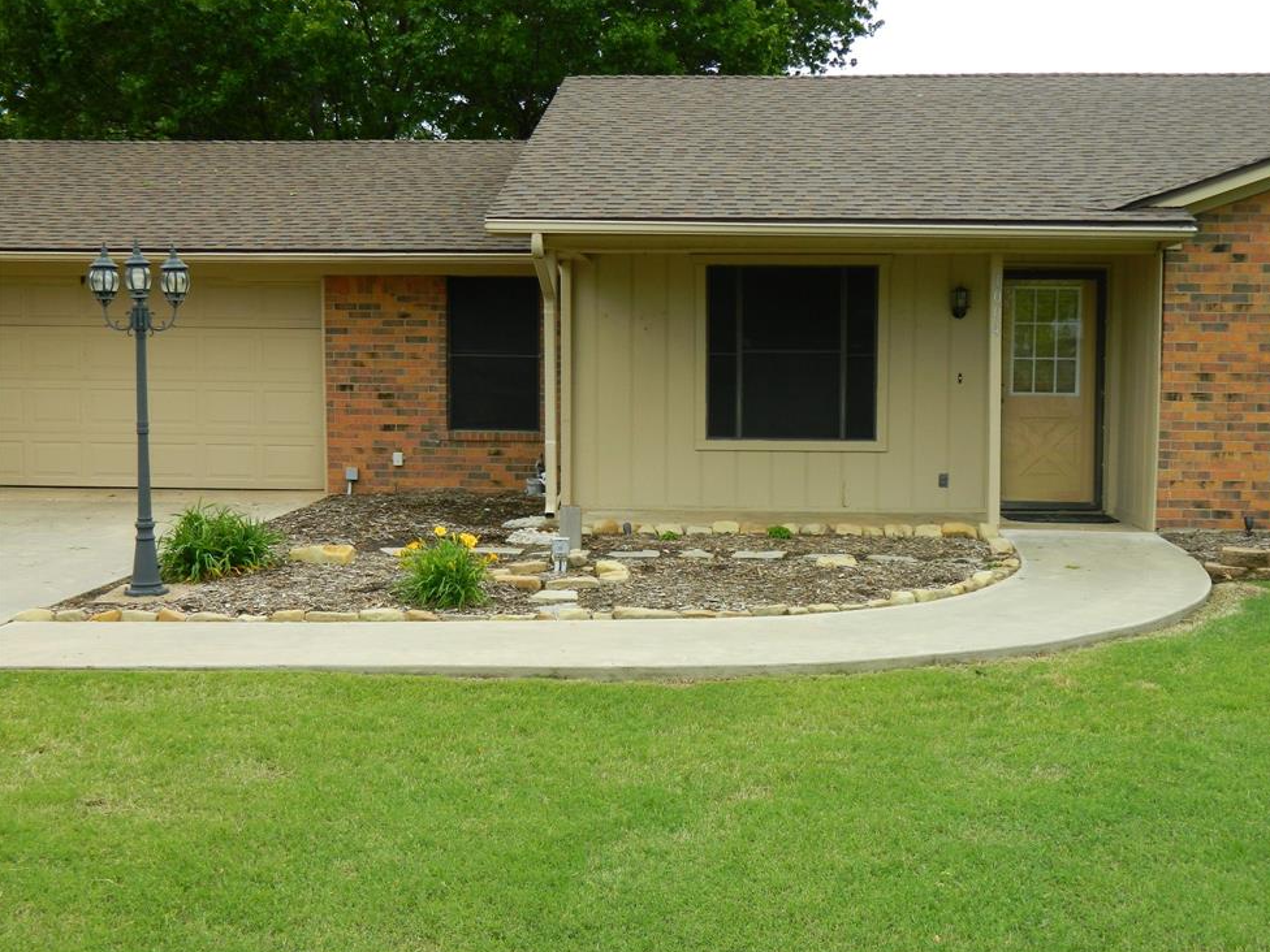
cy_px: 466
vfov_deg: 33.6
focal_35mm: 43
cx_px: 664
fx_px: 1578
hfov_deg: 43.8
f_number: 3.5
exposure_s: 1/200
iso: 80
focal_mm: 7.3
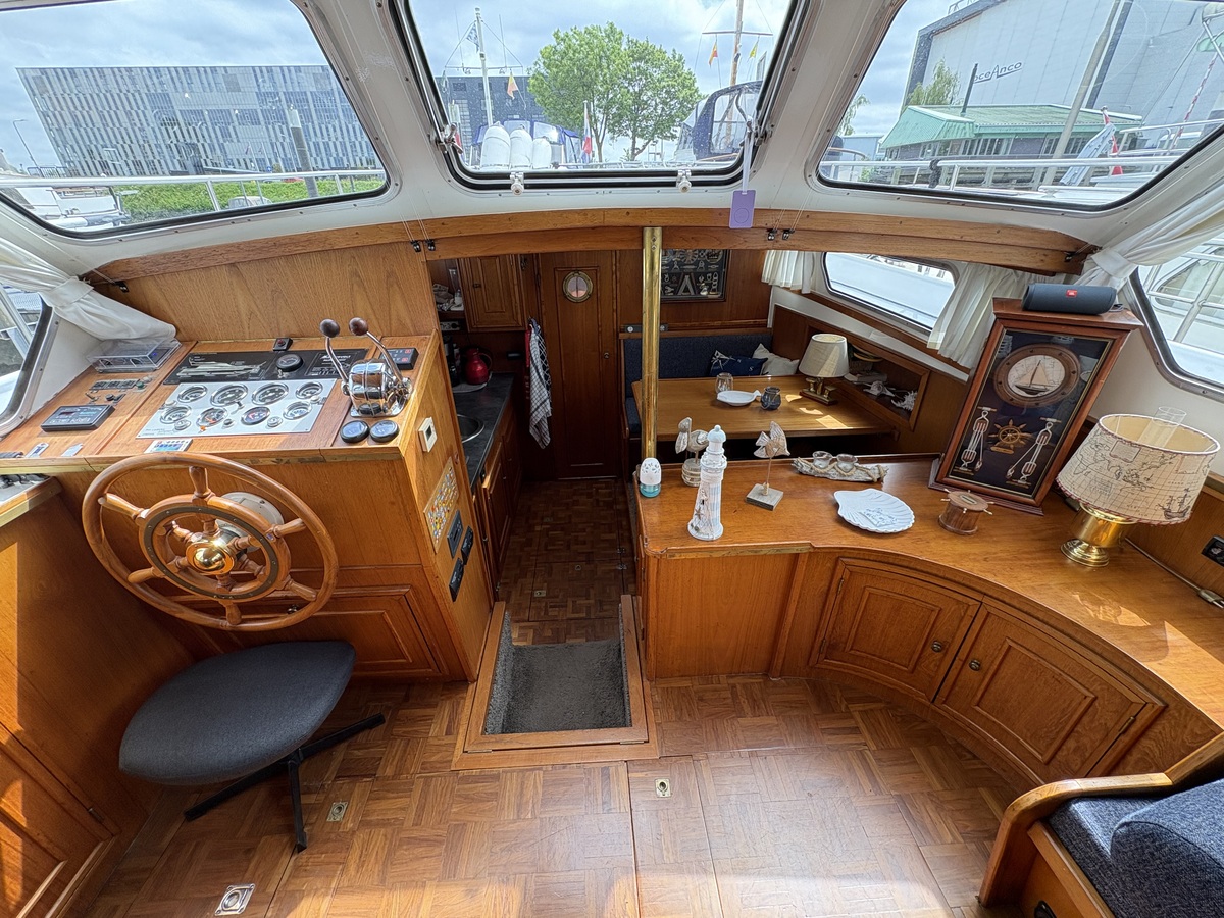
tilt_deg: -28.8
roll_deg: +1.1
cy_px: 459
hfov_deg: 102.1
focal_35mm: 14
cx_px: 612
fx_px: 495
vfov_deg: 85.7
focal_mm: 2.22
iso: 125
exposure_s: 1/139
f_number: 2.2
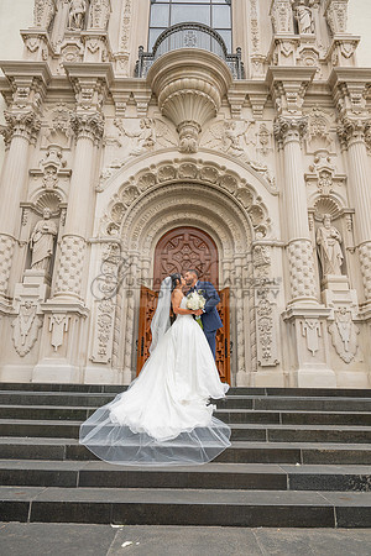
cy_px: 278
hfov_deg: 53.1
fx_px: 371
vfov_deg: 73.7
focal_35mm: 24
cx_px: 186
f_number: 7.1
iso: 200
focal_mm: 24
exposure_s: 1/200
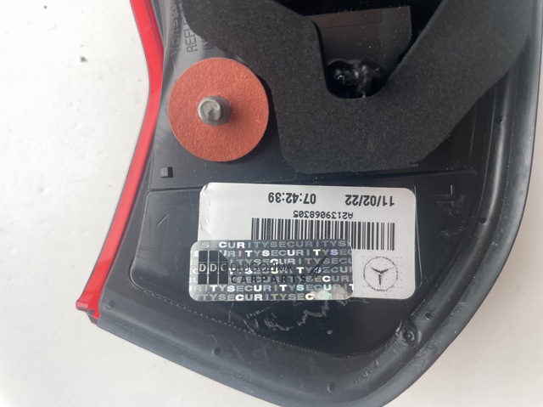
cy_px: 204
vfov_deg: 53.0
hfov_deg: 67.3
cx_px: 272
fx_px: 408
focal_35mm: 26
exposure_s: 1/121
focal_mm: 4.2
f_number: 1.6
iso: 80
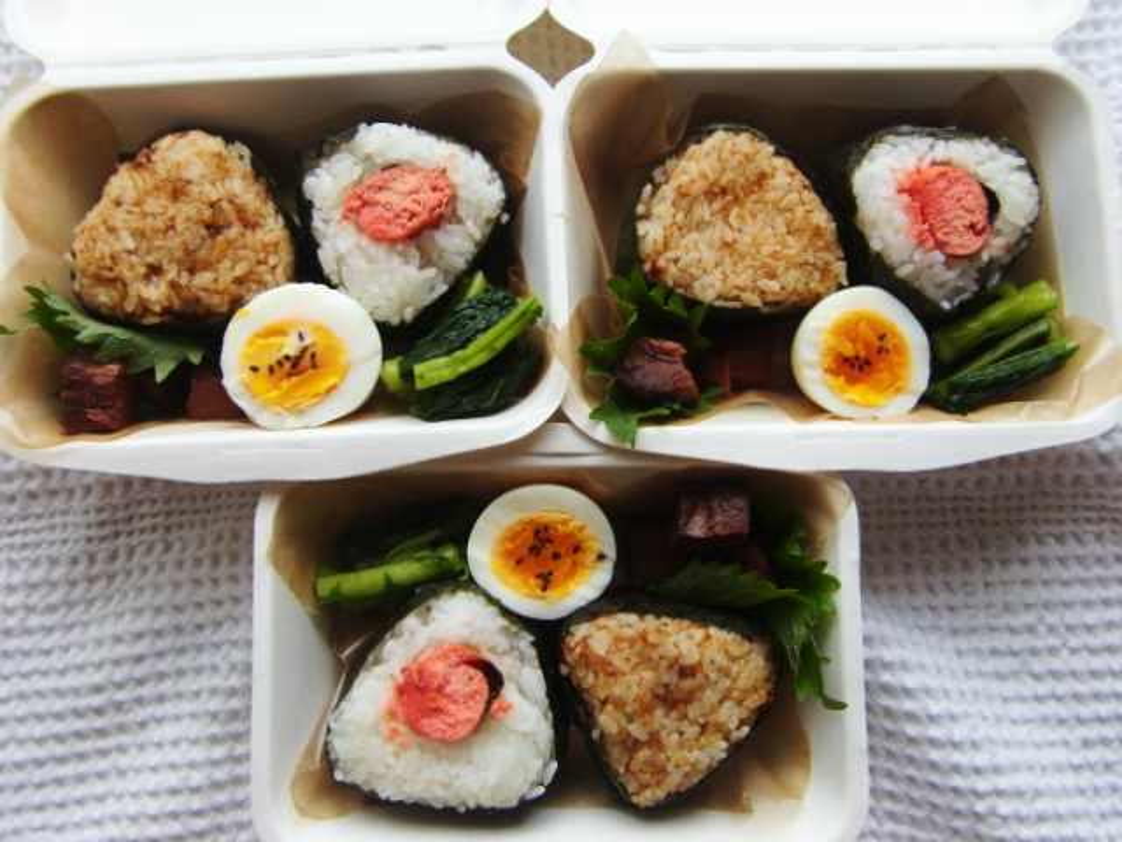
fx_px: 1070
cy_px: 421
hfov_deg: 55.4
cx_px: 561
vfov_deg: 42.9
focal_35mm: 33
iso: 100
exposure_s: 1/100
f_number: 2.7
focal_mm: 5.8
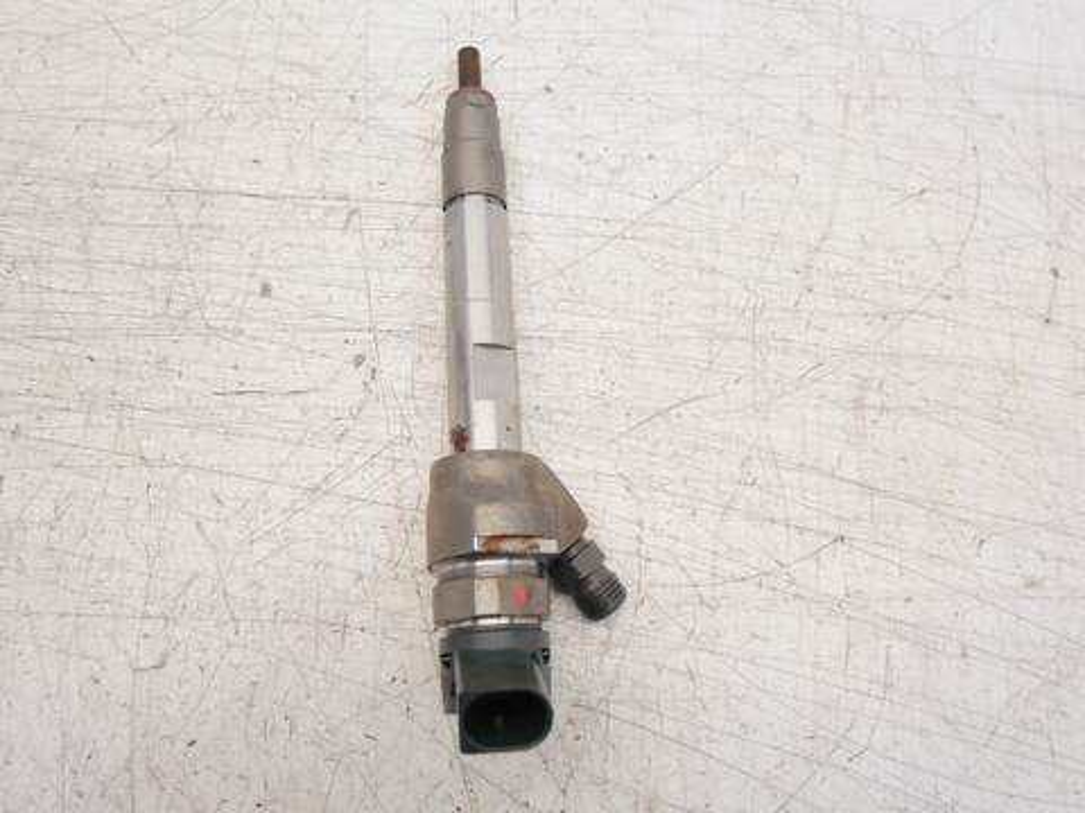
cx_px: 542
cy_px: 406
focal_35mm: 30
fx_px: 940
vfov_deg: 46.8
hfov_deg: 60.0
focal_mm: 15
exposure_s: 1/100
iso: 200
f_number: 3.7
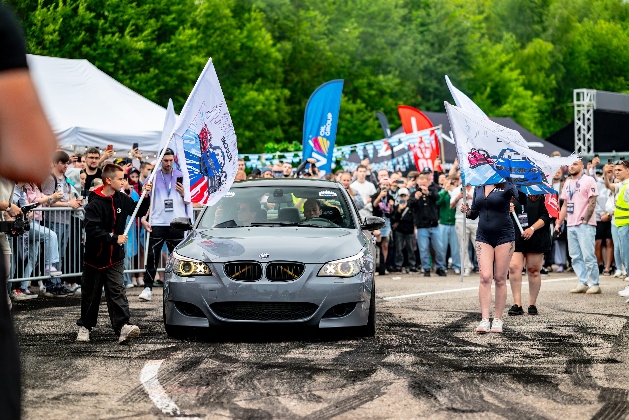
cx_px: 314
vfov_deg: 16.0
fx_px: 1495
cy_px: 210
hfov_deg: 23.8
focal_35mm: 86
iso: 800
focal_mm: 85
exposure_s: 1/640
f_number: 2.2
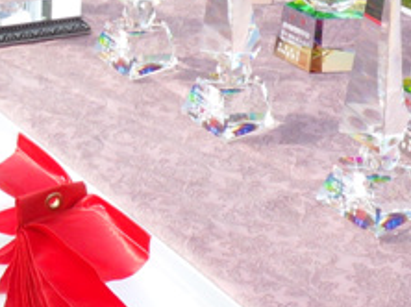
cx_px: 75
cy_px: -102
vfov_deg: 8.4
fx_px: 2052
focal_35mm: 173
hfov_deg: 11.4
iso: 80
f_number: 4.2
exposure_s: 1/250
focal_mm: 7.9
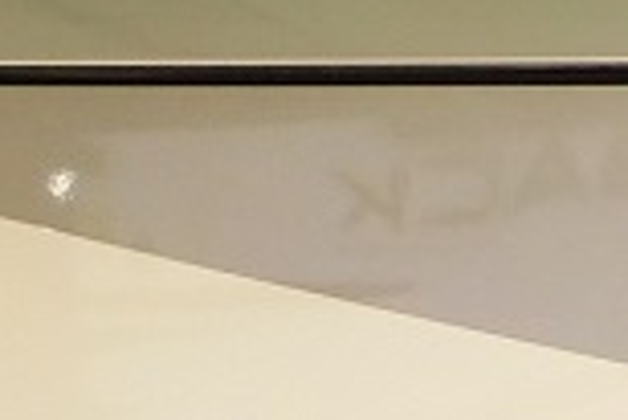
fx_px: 2706
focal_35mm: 155
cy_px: 864
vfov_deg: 8.4
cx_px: 1937
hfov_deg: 9.8
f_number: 3
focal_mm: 4
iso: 125
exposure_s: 1/200
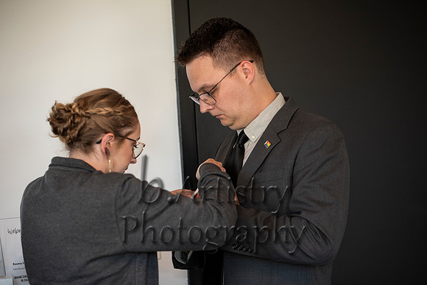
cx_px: 214
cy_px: 142
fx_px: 1424
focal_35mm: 120
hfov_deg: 17.1
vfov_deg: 11.4
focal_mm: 120
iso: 800
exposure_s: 1/250
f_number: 2.8
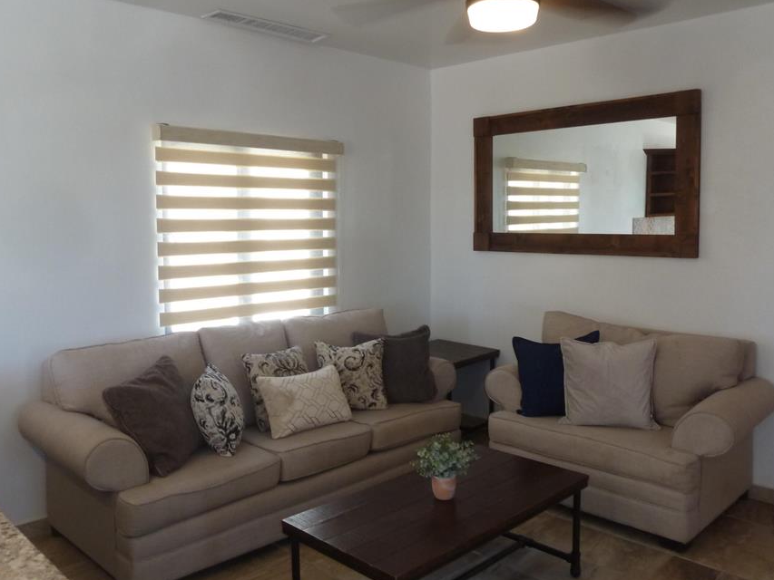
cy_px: 273
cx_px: 367
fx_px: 671
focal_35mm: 30
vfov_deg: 46.8
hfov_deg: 59.9
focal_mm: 4.1
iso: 125
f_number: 3.3
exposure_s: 1/30
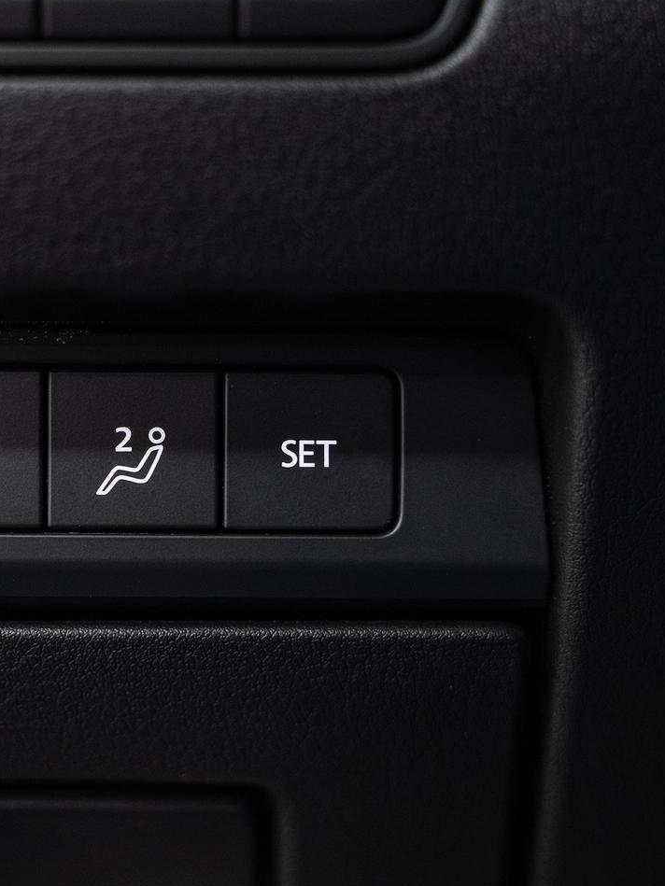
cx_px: 122
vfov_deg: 27.4
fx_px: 1818
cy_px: 466
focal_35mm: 71
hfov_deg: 20.5
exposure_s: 1/40
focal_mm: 40.8
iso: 1000
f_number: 3.5
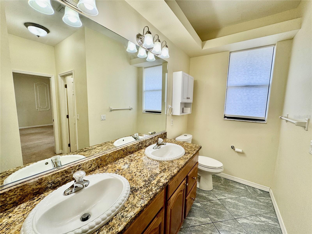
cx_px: 156
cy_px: 117
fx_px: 126
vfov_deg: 85.7
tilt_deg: -6.9
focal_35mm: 14
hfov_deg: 102.1
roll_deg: -1.0
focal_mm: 2.22
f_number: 2.2
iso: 80
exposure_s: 1/120
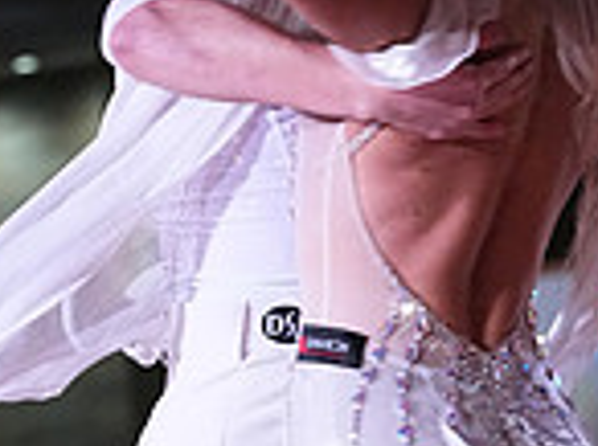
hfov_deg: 4.3
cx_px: 305
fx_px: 7985
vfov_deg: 3.2
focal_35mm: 463
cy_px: 655
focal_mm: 121
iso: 8000
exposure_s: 1/400
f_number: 5.6
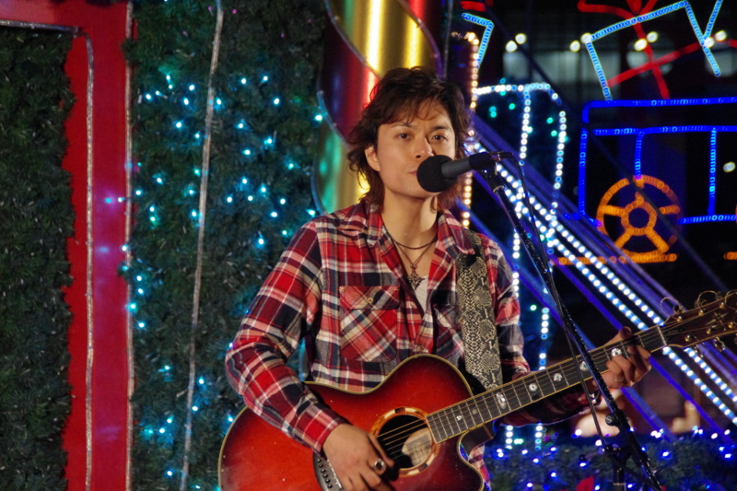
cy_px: 246
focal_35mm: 177
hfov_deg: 11.6
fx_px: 3623
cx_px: 368
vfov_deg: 7.8
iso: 3200
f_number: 5.6
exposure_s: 1/160
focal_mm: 118
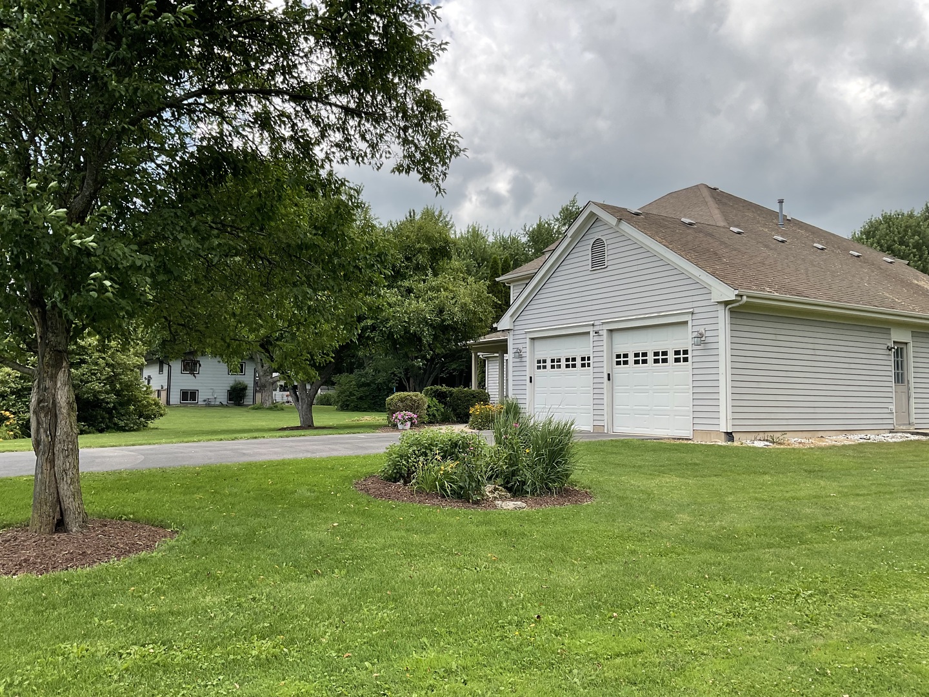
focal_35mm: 29
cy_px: 348
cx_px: 464
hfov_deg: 61.7
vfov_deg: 48.2
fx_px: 778
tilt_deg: +3.0
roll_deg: -0.9
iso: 16
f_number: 1.8
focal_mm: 3
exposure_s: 1/1076
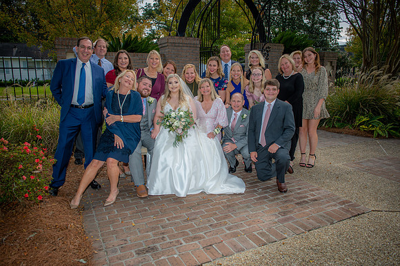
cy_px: 133
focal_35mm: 27
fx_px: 300
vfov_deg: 47.9
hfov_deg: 67.4
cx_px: 200
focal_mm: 27
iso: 125
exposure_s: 1/200
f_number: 5
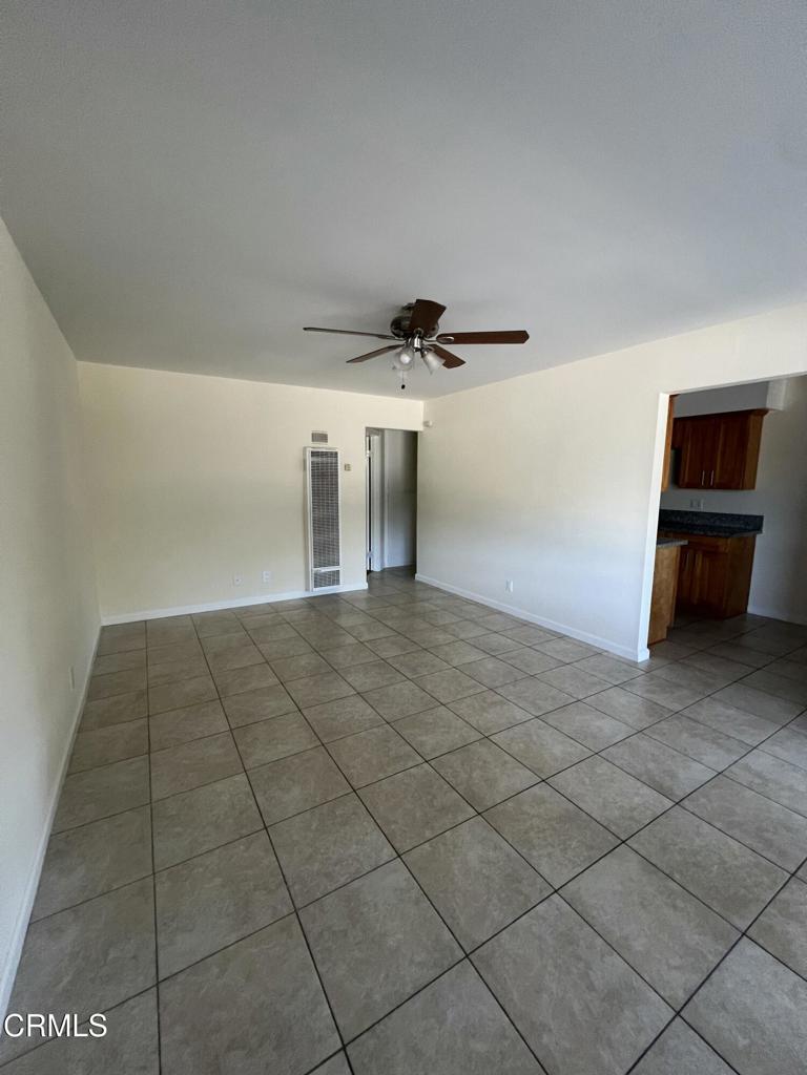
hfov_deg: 89.9
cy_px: 538
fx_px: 404
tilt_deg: -8.8
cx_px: 404
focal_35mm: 13
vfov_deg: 106.2
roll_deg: -0.5
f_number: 1.8
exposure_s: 1/60
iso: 250
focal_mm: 1.57
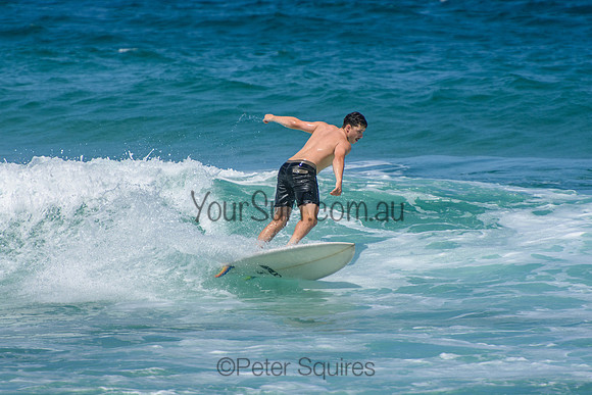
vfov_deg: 2.3
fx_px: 9869
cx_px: 296
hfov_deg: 3.4
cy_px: 198
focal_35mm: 600
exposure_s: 1/2000
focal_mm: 400
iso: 220
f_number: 5.6
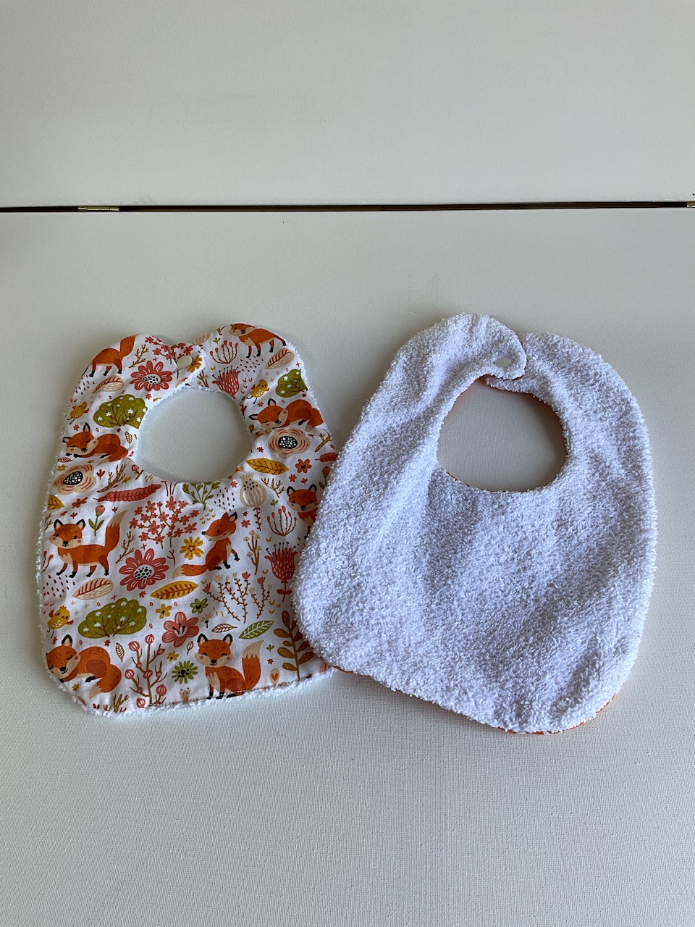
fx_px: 776
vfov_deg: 61.7
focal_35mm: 29
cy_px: 464
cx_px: 348
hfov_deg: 48.2
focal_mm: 3
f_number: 1.8
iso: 16
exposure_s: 1/104
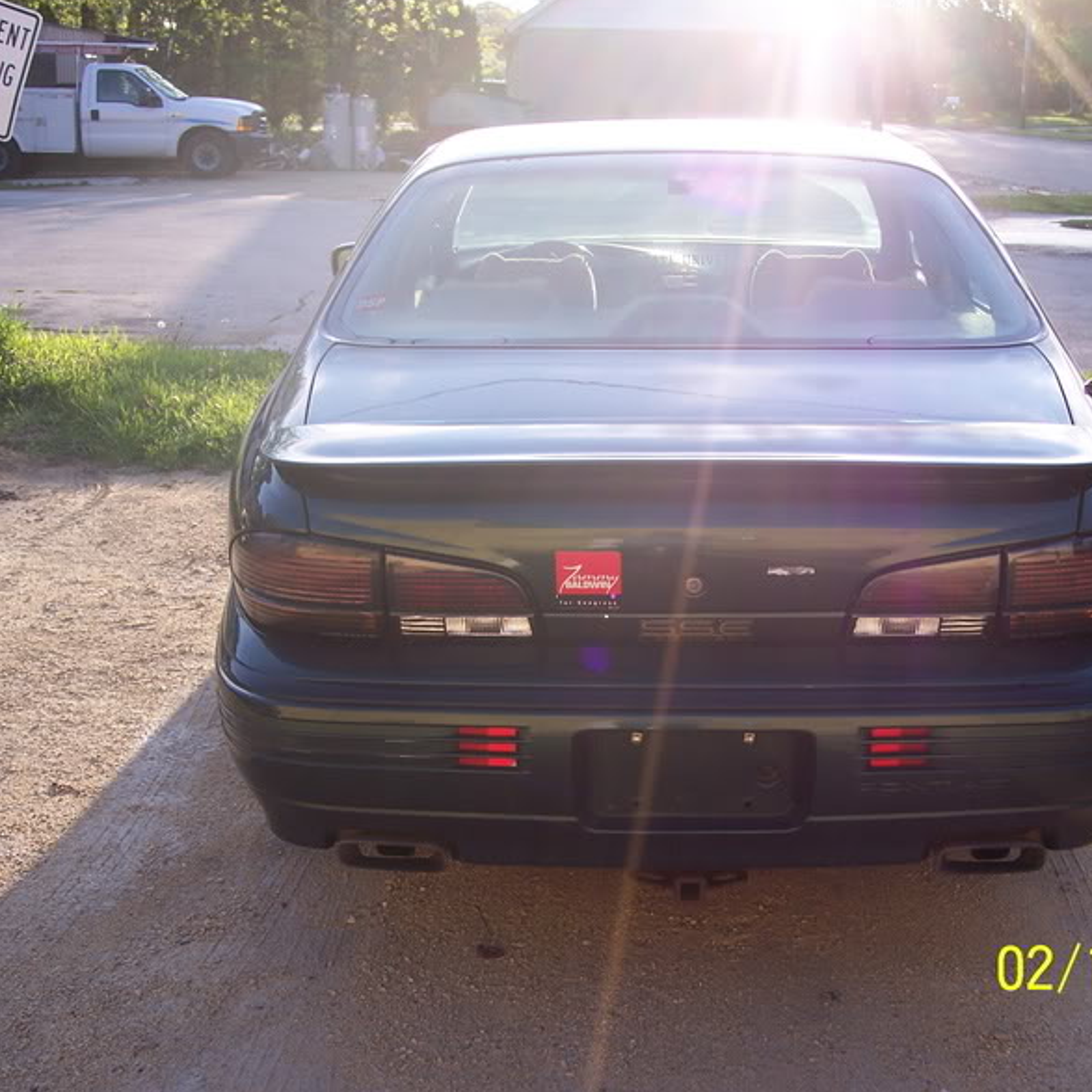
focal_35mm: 47
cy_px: 551
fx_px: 1677
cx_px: 623
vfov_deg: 36.1
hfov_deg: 36.0
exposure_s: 1/250
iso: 100
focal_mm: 8
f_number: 3.4
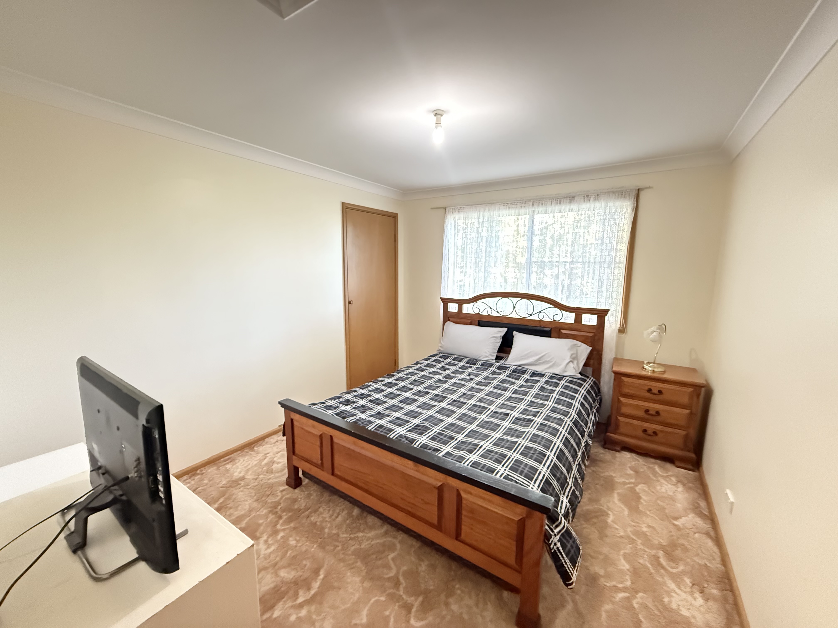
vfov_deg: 85.7
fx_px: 339
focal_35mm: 14
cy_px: 314
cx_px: 419
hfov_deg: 102.1
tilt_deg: -8.4
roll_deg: -1.0
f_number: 2.2
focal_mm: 2.22
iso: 1600
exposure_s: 1/25
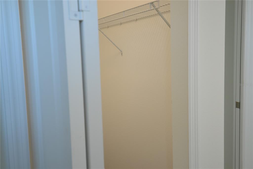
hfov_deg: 57.2
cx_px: 126
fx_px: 232
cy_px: 84
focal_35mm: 33
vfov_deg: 39.9
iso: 400
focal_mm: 22
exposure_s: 1/60
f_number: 4.5
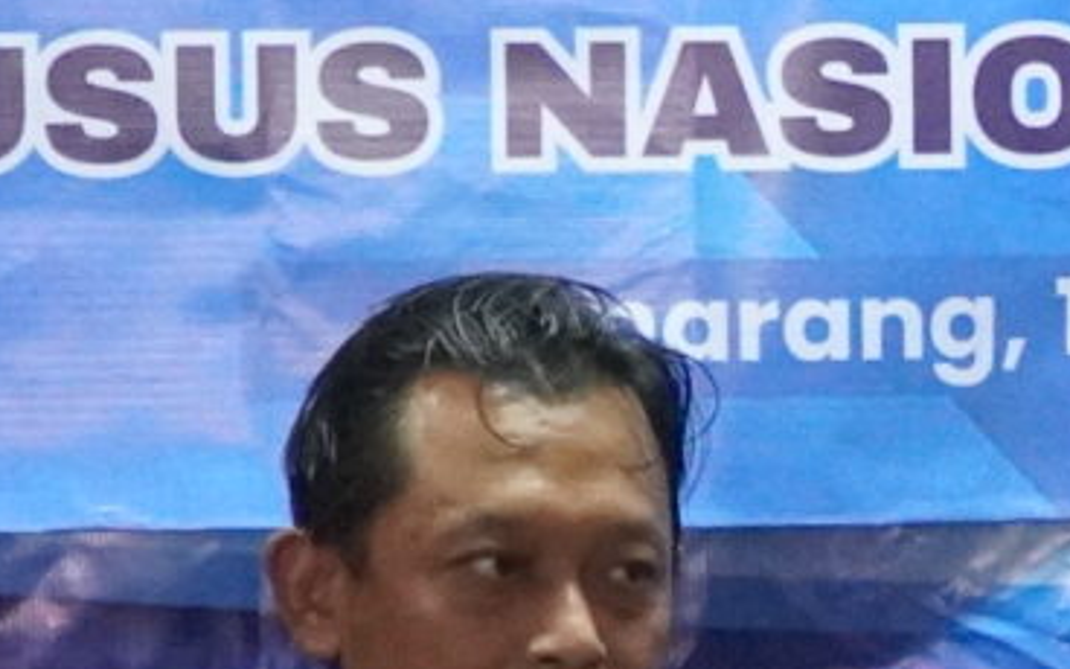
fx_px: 8690
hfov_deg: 7.0
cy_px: 663
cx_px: 1410
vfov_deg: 4.4
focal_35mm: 298
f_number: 4
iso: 6400
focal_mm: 28
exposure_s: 1/125
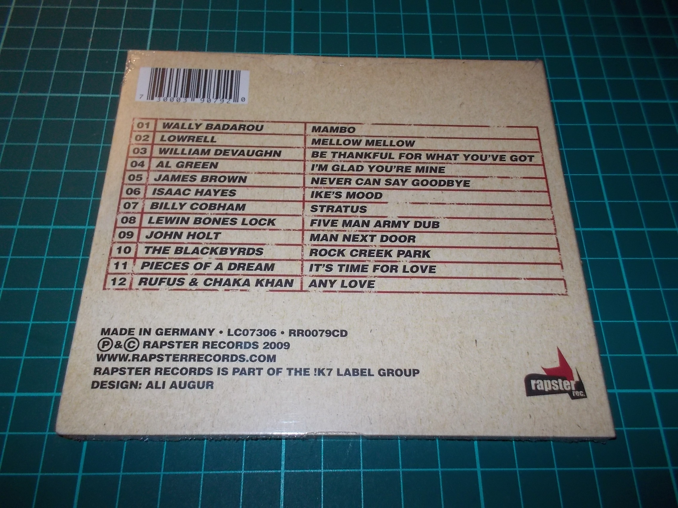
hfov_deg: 61.7
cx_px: 339
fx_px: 568
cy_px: 254
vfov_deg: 48.2
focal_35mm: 29
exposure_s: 1/30
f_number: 3.3
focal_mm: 4.1
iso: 200
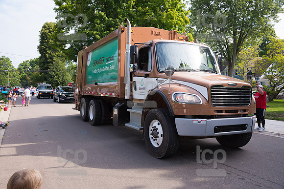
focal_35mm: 31
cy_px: 94
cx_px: 142
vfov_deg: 42.3
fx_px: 245
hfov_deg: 60.3
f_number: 6.3
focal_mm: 31
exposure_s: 1/500
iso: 360
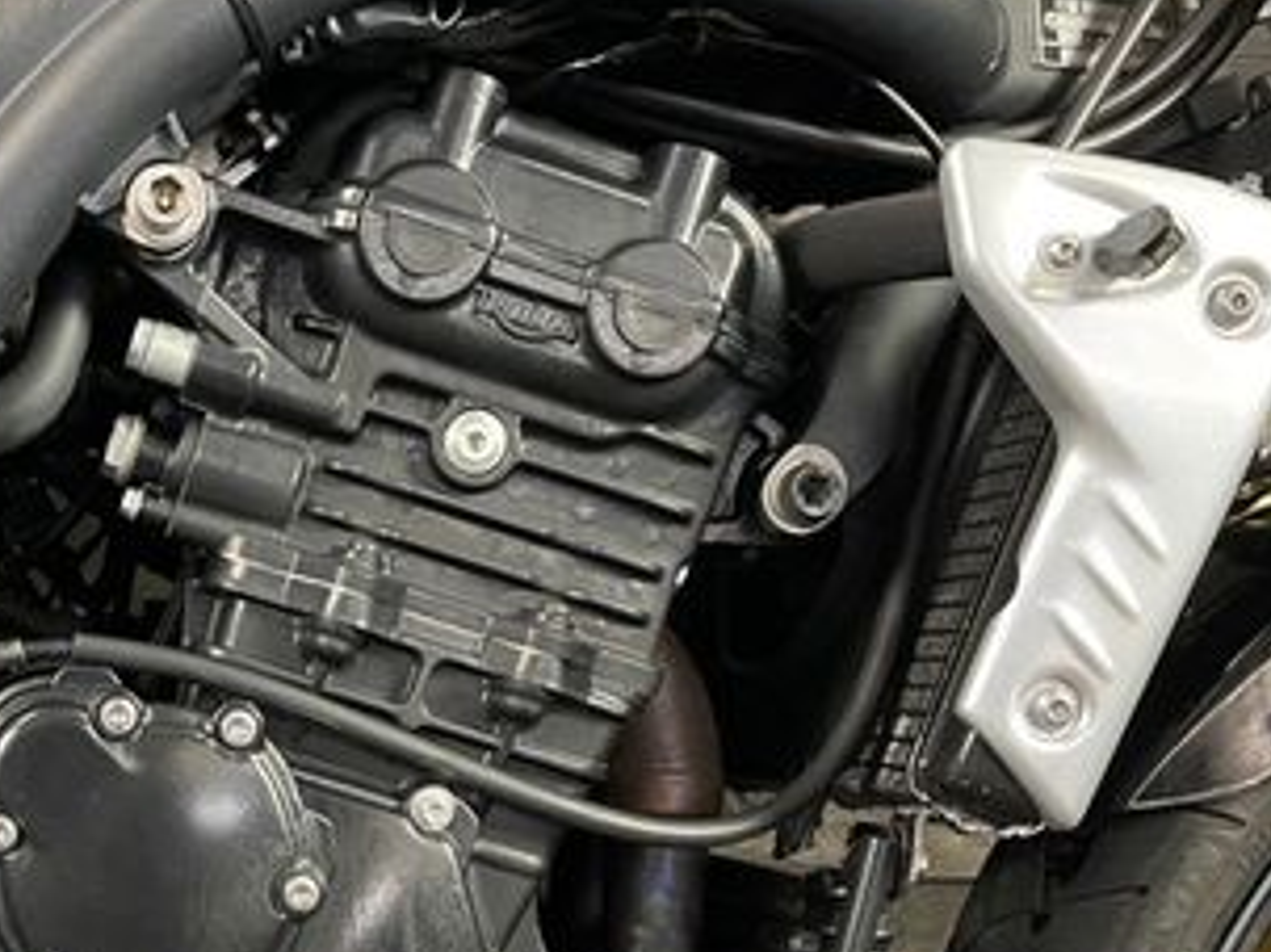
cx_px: 138
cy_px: 814
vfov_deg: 25.9
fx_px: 2019
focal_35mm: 55
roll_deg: -0.6
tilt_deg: -5.2
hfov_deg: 33.2
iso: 500
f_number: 1.6
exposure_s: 1/25
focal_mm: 4.2
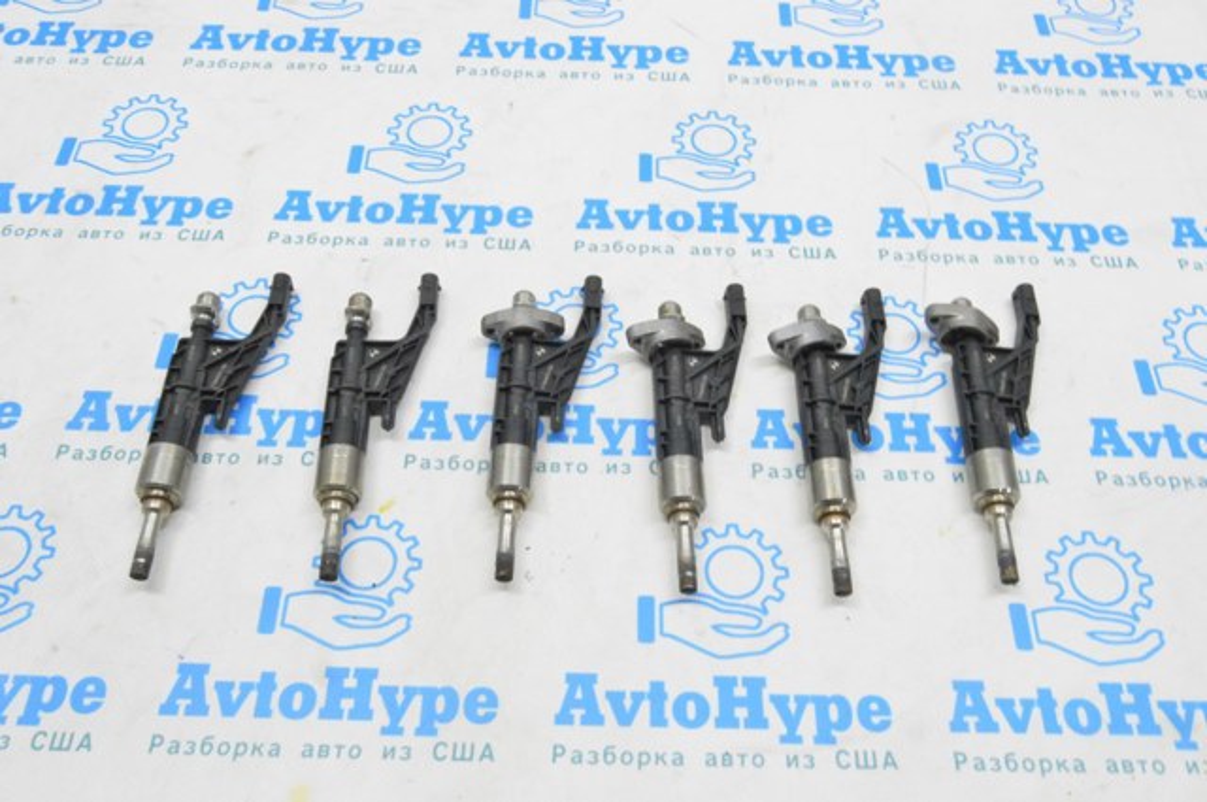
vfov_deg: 38.3
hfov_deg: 55.2
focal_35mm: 34
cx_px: 604
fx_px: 1155
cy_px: 401
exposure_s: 1/15
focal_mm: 23
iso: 6400
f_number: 20
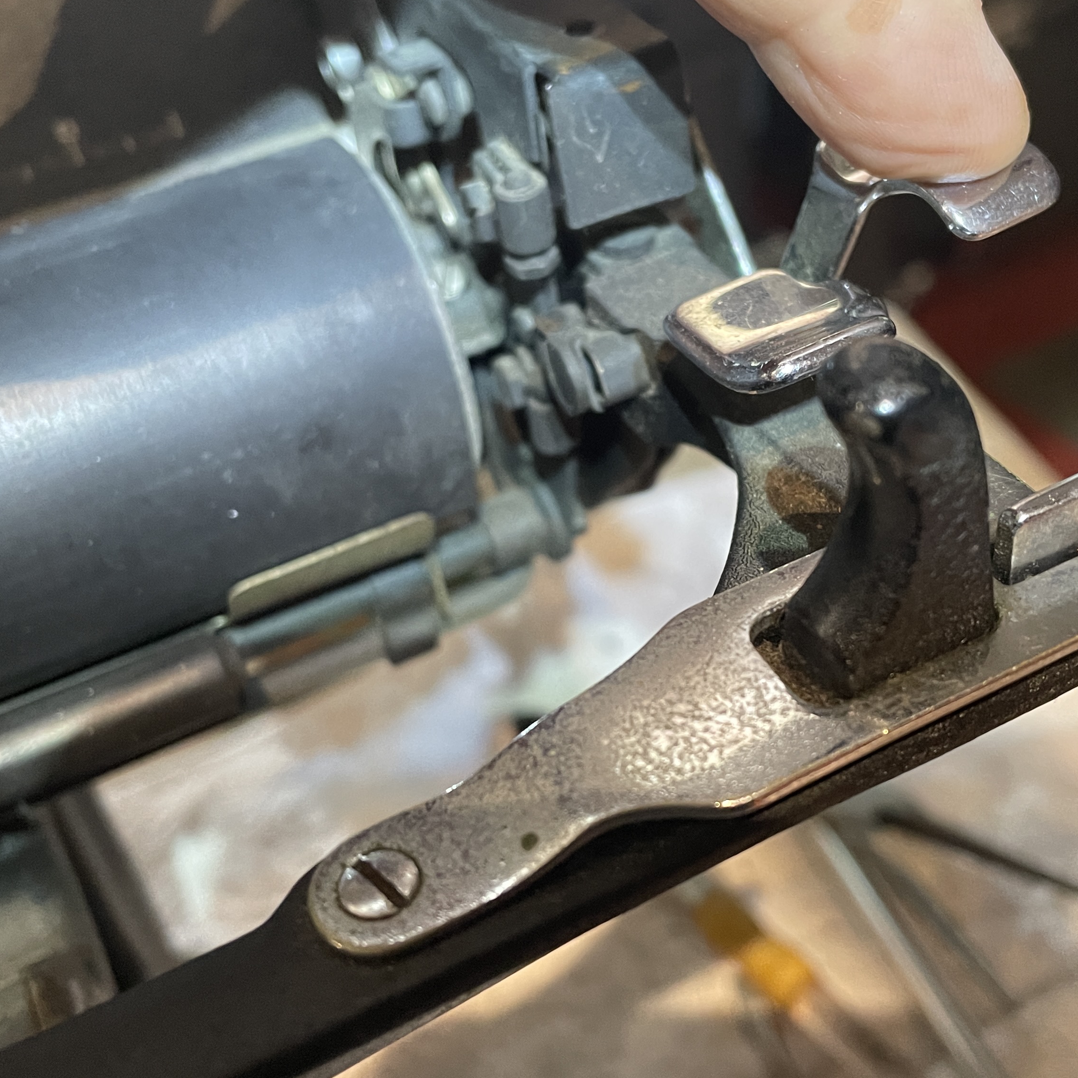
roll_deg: +7.0
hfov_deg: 40.8
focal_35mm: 41
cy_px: 518
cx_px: 609
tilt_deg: -41.7
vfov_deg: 40.9
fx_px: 1445
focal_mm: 4.2
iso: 400
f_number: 1.6
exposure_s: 1/43
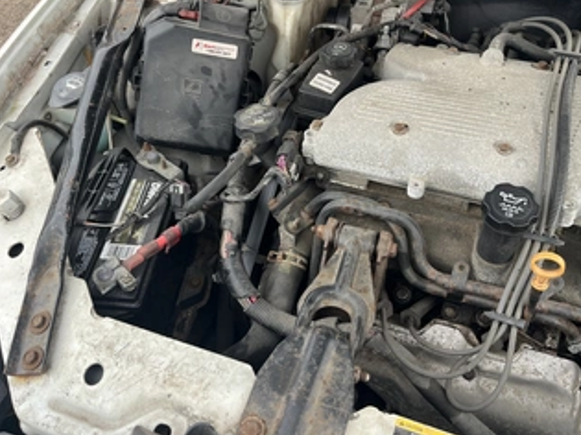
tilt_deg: -47.8
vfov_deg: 42.8
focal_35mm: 33
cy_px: 192
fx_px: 554
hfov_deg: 55.3
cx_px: 321
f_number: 1.6
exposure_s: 1/121
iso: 100
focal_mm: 5.1
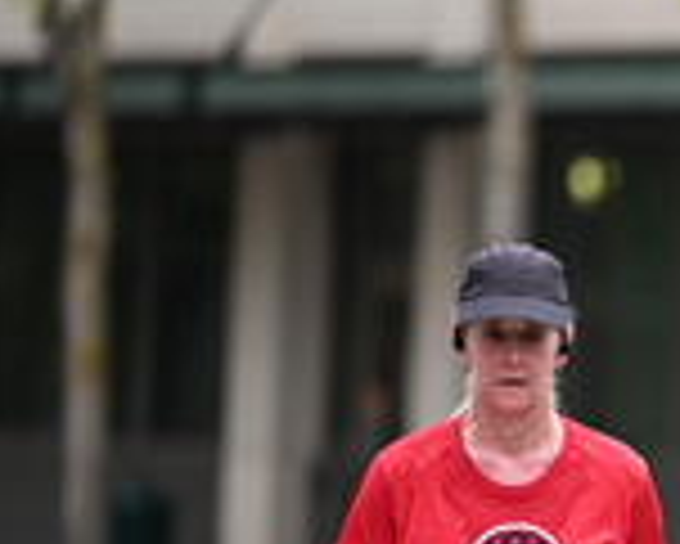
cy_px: 443
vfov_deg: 2.3
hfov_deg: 2.8
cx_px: 928
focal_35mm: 682
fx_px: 13734
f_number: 2.8
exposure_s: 1/1600
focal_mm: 200
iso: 640
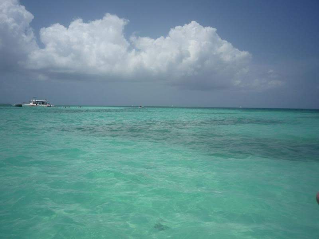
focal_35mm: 32
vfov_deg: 44.2
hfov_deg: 56.8
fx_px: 295
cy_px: 120
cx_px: 160
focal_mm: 5.2
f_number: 6.3
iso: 100
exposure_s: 1/800
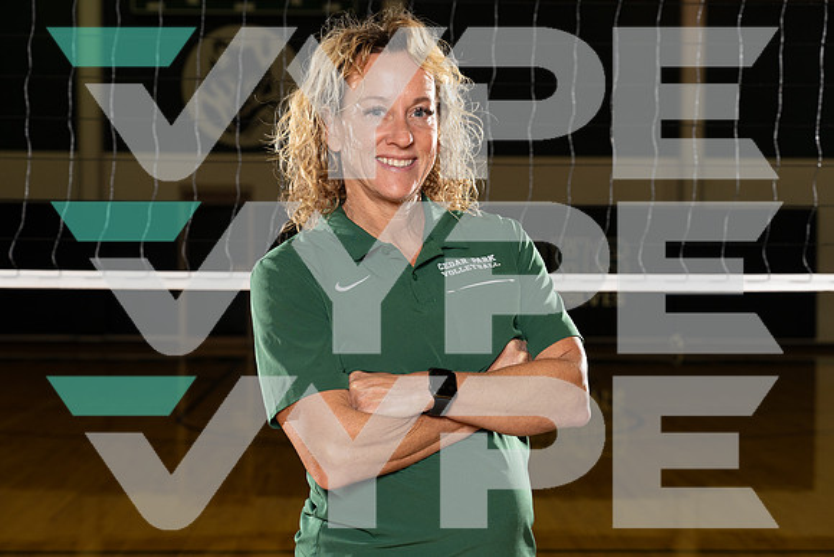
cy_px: 278
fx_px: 1529
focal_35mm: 66
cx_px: 417
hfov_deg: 30.5
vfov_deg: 20.6
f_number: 5.6
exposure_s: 1/250
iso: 800
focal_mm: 66
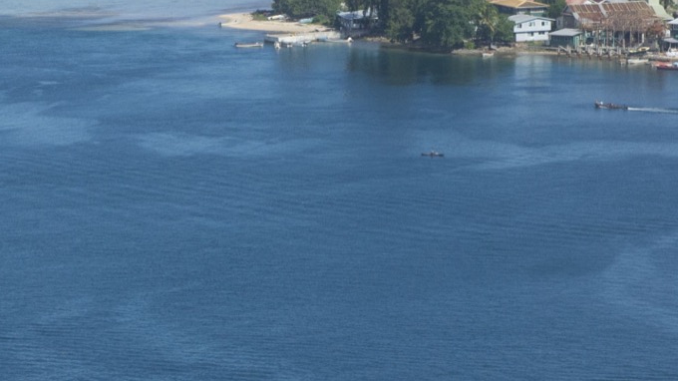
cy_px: 190
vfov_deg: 5.9
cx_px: 263
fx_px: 3720
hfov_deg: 10.4
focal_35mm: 207
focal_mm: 70
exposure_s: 1/1250
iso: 1000
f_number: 13
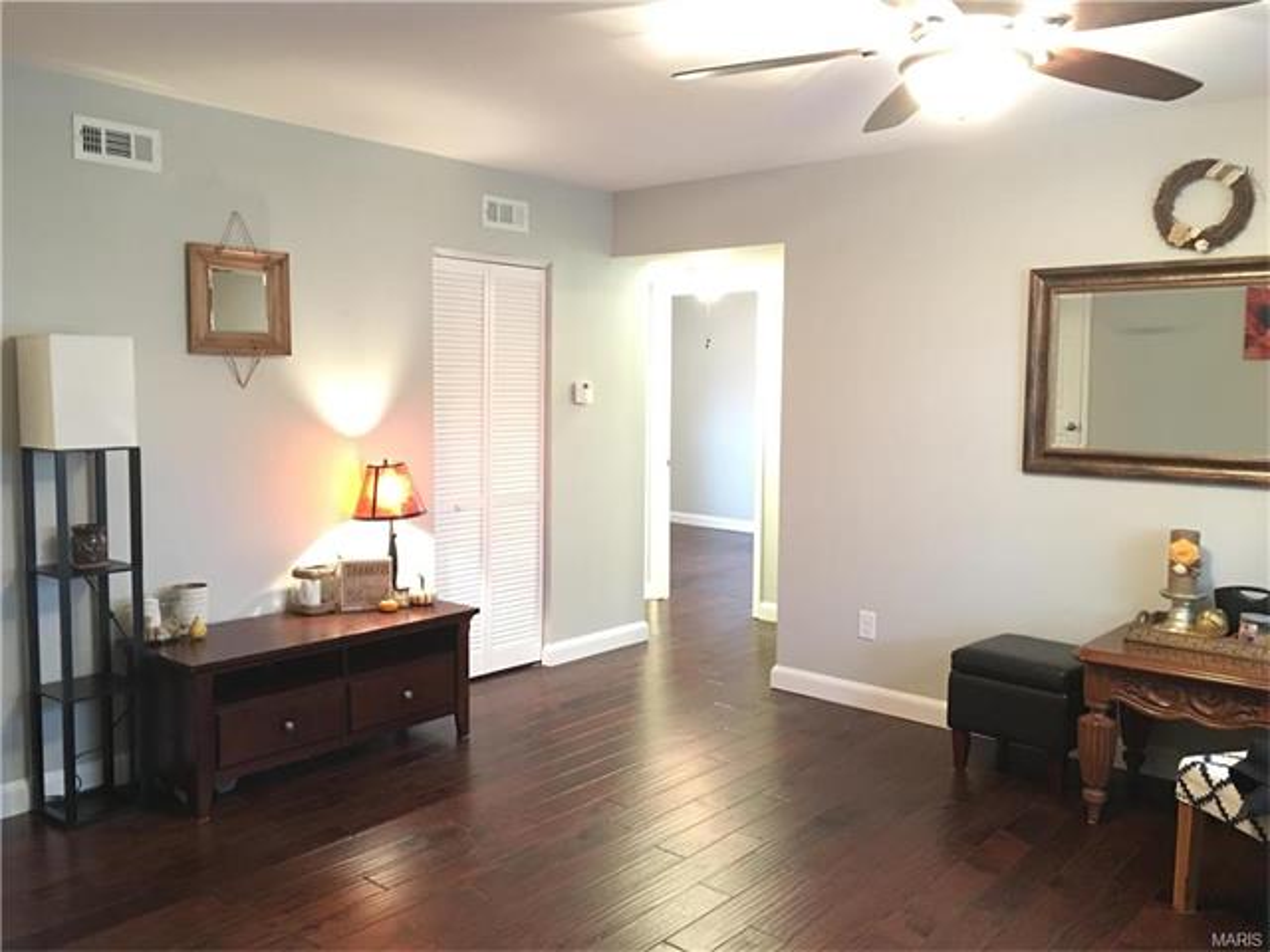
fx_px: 1064
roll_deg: -1.4
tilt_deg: -4.8
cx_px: 635
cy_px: 476
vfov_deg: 48.2
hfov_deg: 61.7
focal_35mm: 29
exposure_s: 1/4
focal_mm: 4.15
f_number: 2.2
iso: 160
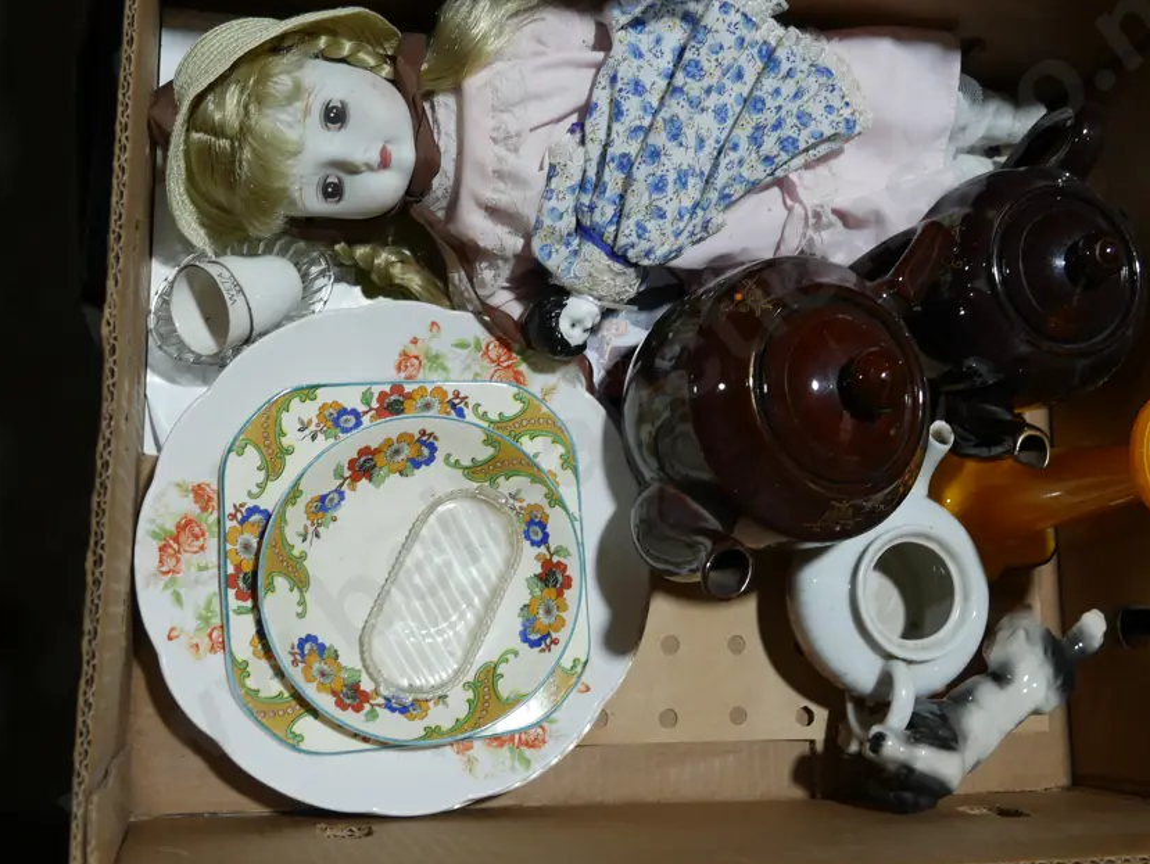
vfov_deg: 34.4
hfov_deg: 44.7
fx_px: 1396
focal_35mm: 42
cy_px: 400
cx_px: 640
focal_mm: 17
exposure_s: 1/100
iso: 200
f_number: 4
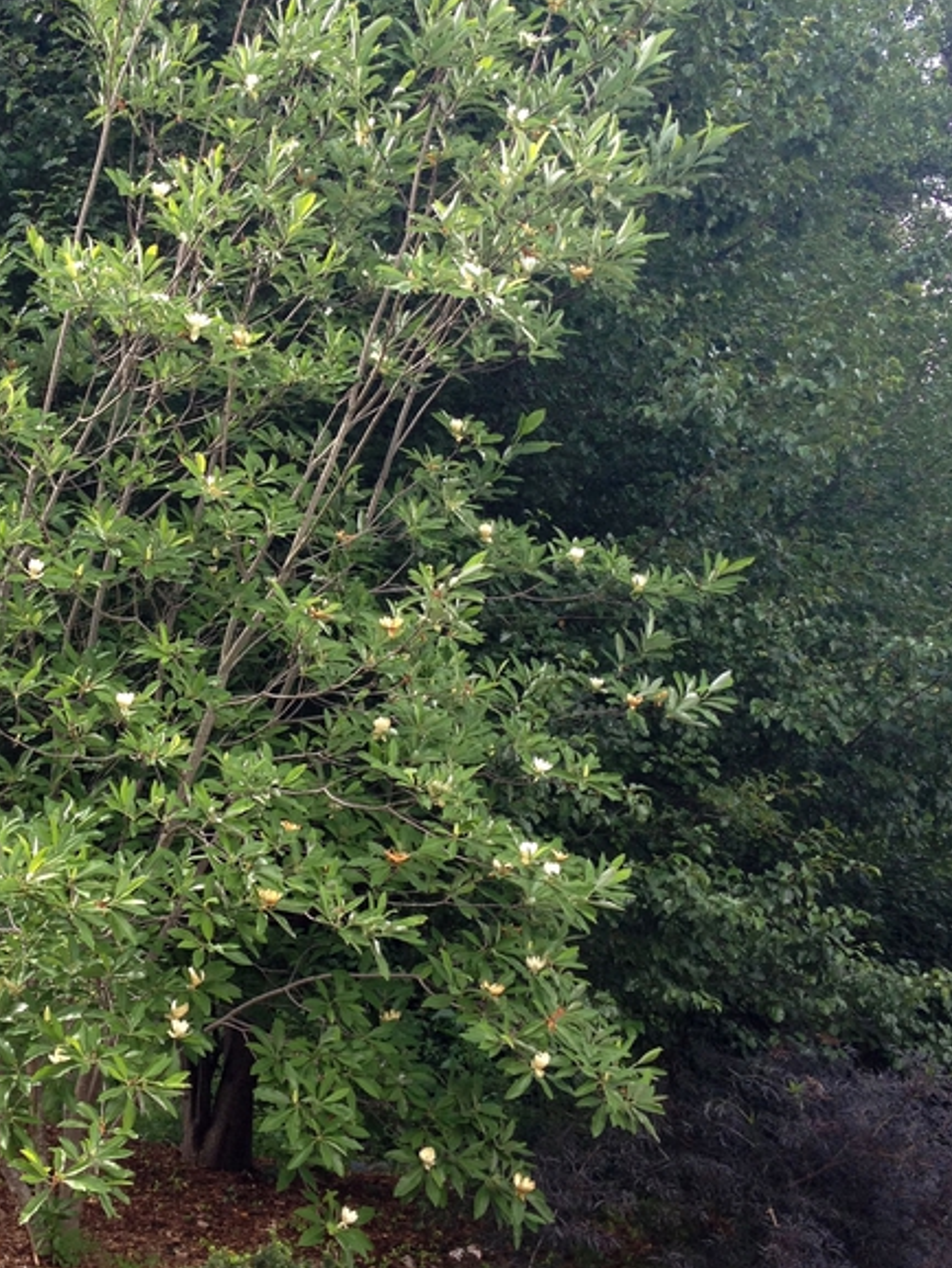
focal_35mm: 62
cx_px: 228
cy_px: 535
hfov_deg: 23.4
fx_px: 2272
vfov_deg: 31.1
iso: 50
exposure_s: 1/190
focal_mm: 4.28
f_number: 2.4
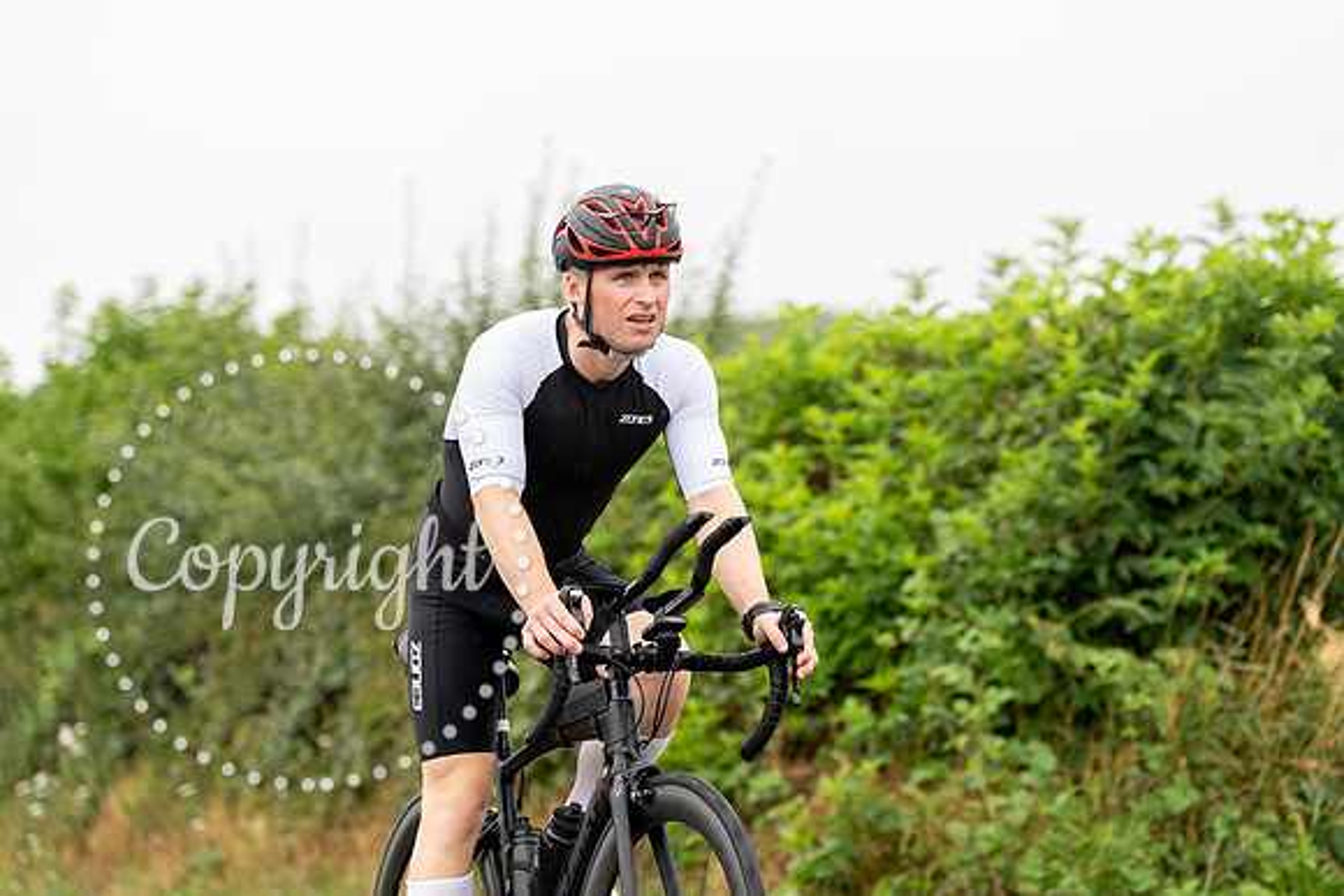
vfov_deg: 10.7
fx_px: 4780
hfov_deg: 16.0
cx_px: 672
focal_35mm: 128
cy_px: 448
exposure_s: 1/400
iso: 320
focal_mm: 128
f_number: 3.2
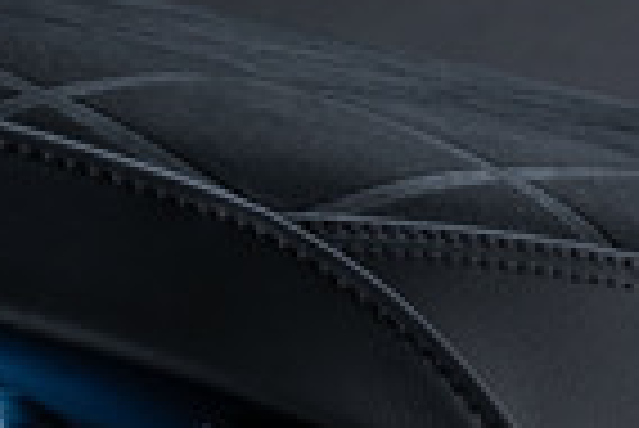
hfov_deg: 6.4
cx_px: 1332
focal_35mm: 313
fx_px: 5561
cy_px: -14
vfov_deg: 4.4
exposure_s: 1/160
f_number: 11
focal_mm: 57
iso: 100
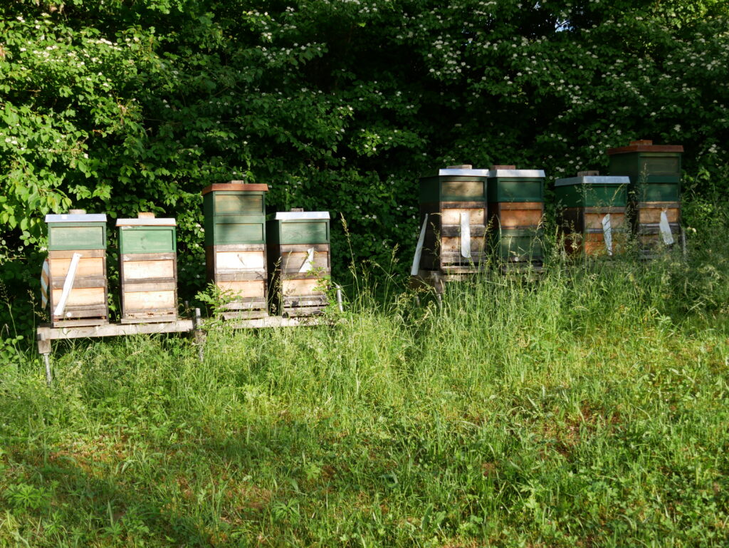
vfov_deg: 30.3
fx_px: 1011
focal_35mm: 48
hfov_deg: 39.6
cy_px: 274
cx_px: 364
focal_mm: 24
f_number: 5
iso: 200
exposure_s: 1/320
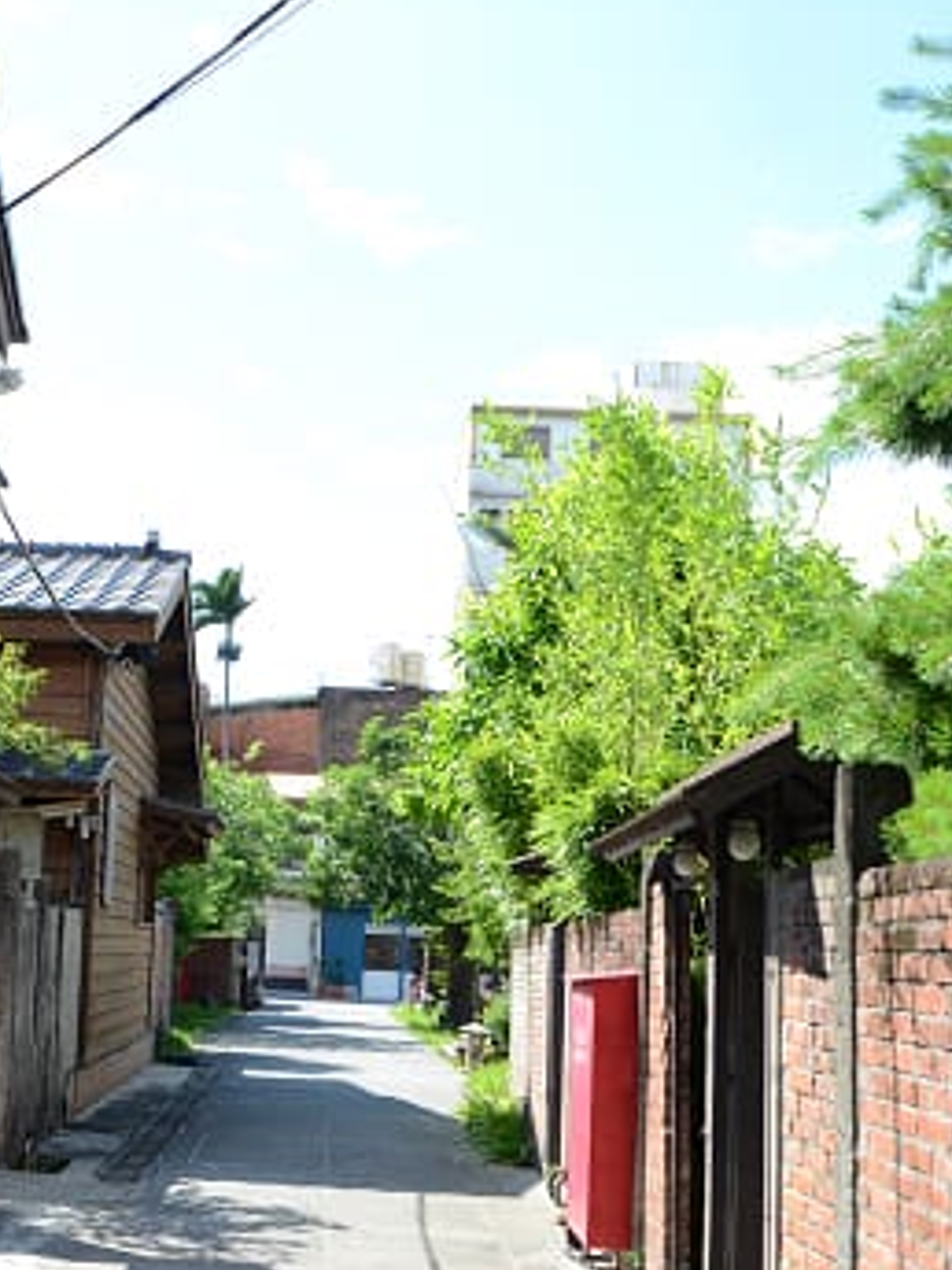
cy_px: 655
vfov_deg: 40.4
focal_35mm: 47
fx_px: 1723
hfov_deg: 30.0
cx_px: 161
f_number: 5
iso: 800
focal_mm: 18
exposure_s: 1/2000
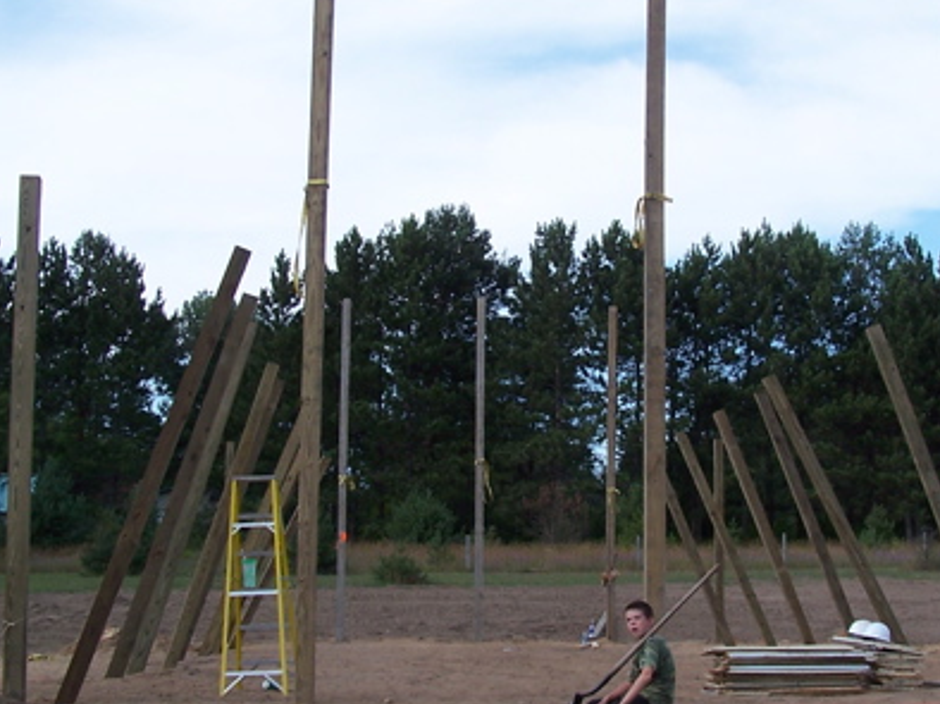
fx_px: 1764
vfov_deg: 22.6
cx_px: 570
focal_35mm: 65
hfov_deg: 29.8
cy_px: 346
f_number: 4
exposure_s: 1/500
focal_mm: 6.7
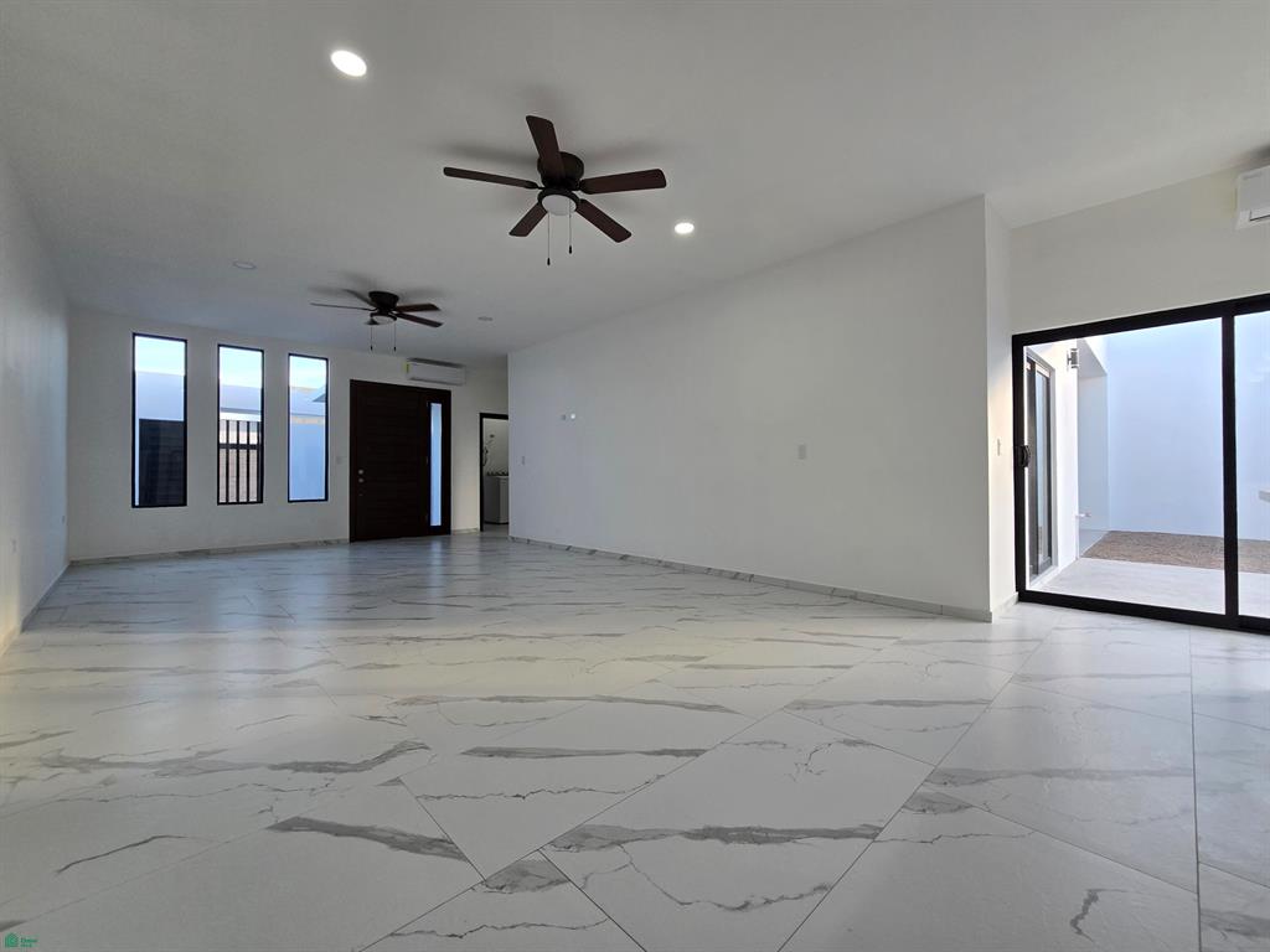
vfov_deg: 89.9
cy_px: 476
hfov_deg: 106.2
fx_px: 477
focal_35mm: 13
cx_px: 635
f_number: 2.2
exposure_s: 1/121
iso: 50
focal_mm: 2.2
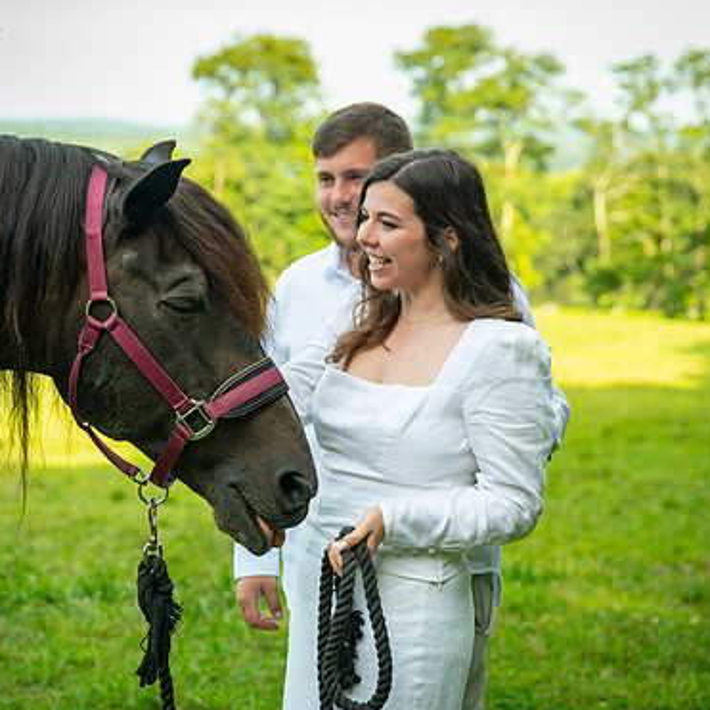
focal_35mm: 81
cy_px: 356
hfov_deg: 21.4
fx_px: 1880
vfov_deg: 21.4
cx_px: 298
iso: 400
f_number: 2.8
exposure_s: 1/1000
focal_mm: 56
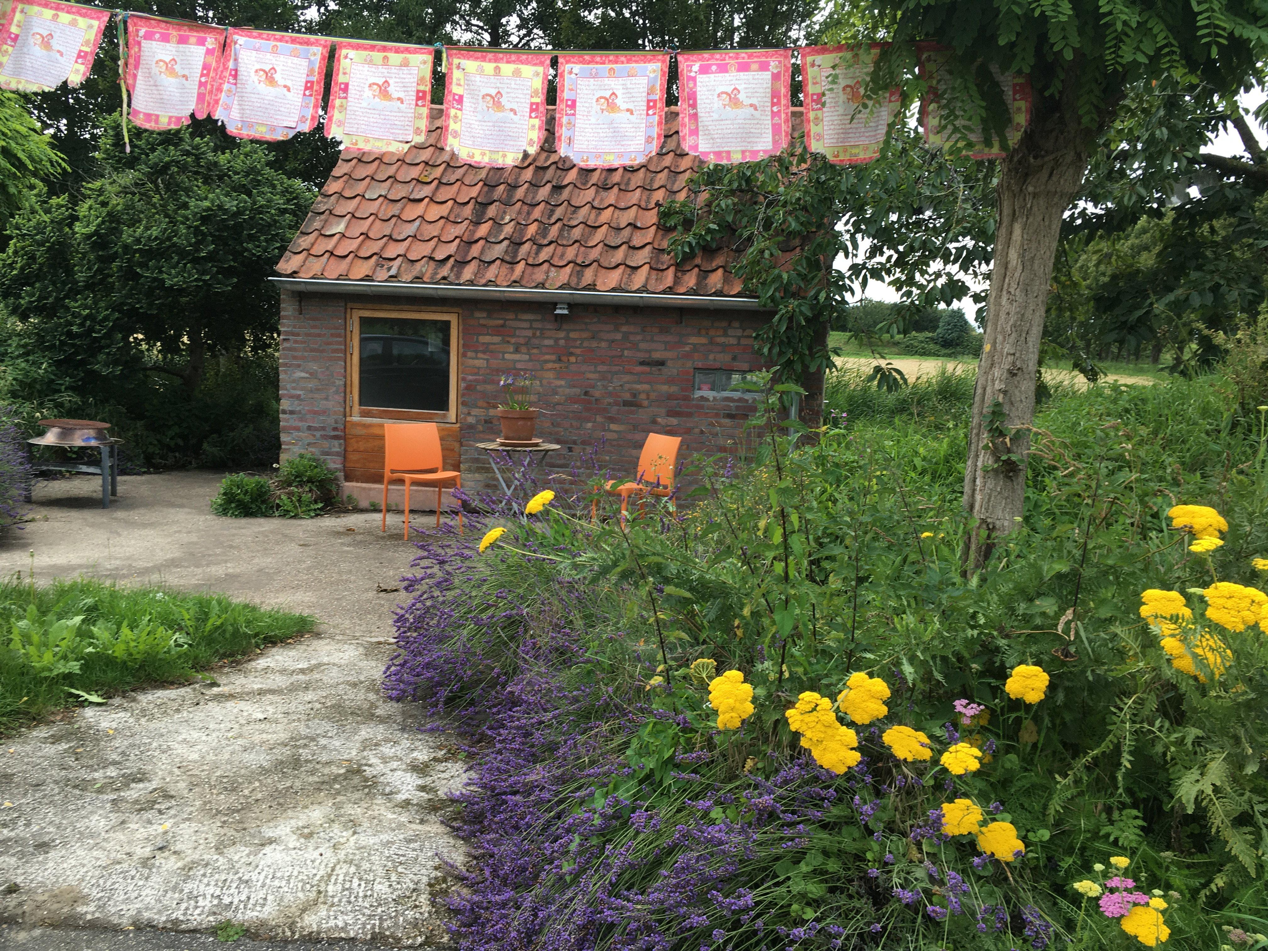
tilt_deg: -8.4
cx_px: 634
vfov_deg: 48.2
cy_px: 476
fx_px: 1062
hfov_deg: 61.7
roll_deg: -2.4
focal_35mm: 29
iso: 25
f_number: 2.2
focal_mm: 4.15
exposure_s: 1/50
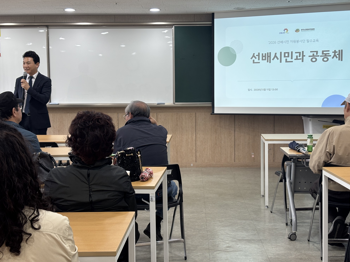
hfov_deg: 36.2
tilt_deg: -5.0
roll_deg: +0.2
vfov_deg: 27.5
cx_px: 175
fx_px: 536
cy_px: 130
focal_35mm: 53
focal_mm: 5.96
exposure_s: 1/60
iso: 64
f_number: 1.6
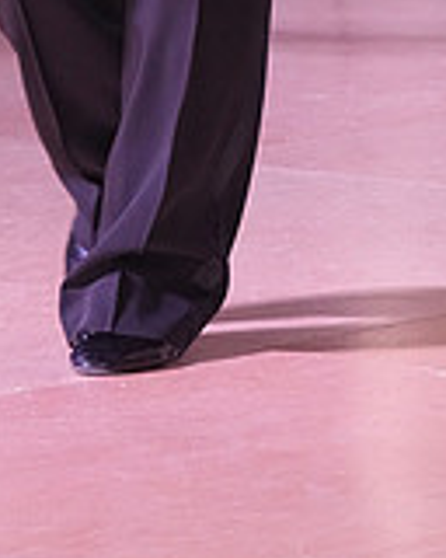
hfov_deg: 3.3
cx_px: 490
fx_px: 7738
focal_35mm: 469
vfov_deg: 4.1
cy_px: -443
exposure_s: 1/250
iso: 3200
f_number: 5
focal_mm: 138
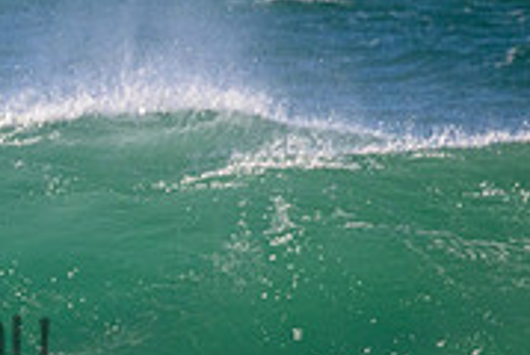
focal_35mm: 2590
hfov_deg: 0.8
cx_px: -264
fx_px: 38193
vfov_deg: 0.5
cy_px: 303
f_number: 11
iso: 1800
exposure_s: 1/2000
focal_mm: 800
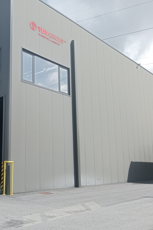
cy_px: 115
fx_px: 249
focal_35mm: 39
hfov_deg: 32.9
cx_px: 22
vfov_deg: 49.6
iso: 112
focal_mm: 4.04
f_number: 1.8
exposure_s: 1/649
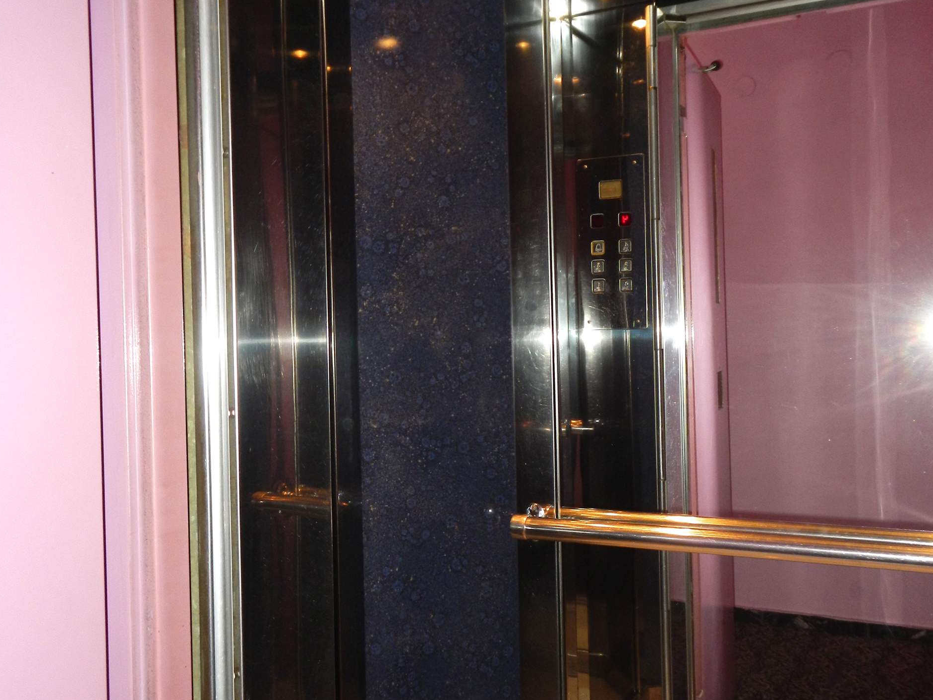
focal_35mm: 34
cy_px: 340
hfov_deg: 54.0
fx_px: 917
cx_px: 461
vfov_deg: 41.8
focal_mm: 4.5
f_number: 3.2
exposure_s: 1/30
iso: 200
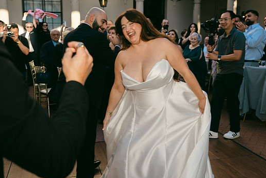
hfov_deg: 48.4
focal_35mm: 40
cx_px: 137
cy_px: 81
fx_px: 296
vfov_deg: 33.4
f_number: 4.5
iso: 64
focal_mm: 35
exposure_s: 1/125
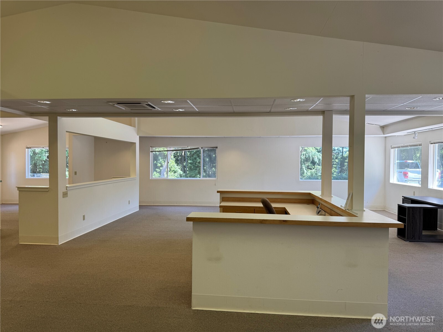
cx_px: 222
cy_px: 166
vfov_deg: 56.8
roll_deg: -0.7
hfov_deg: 71.6
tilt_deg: -1.5
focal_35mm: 24
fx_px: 307
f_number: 1.78
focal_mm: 6.76
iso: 80
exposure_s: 1/120
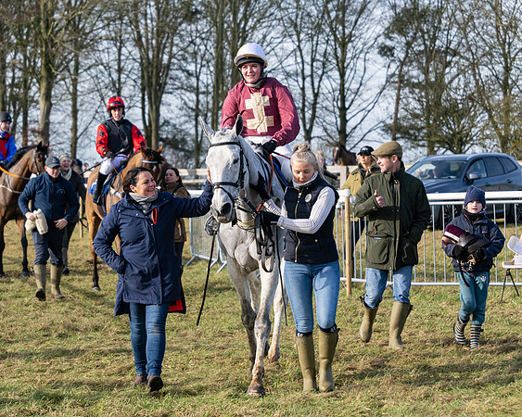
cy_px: 218
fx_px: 2173
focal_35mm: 141
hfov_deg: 13.7
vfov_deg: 11.0
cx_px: 223
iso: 400
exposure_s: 1/2500
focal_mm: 77
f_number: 4
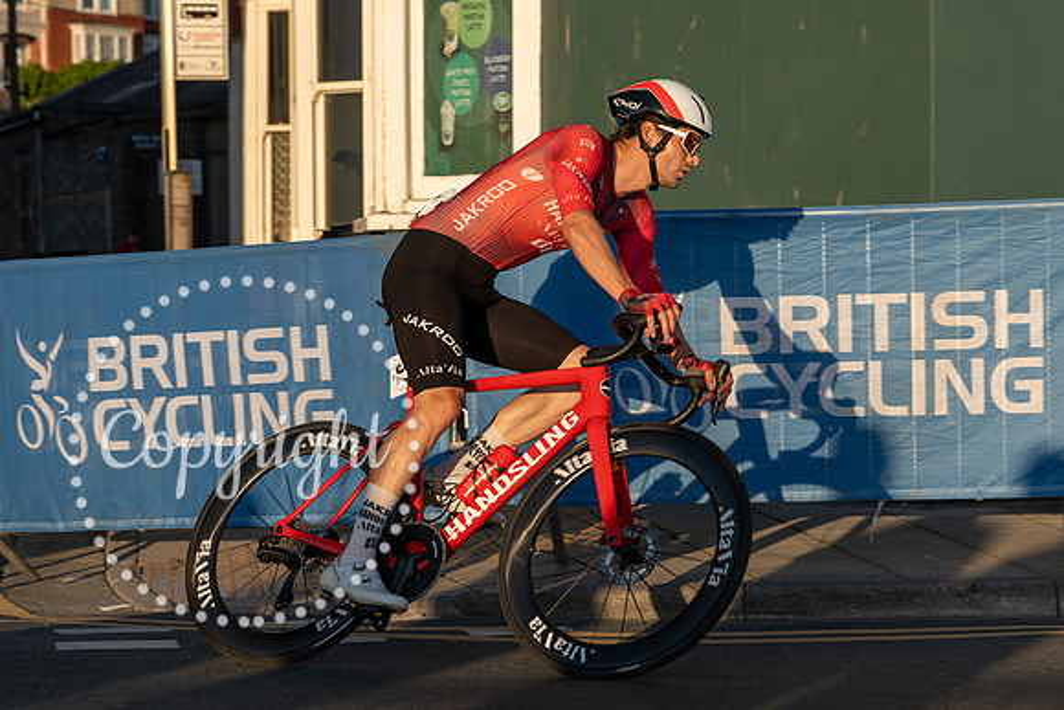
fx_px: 3088
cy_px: 330
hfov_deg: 19.5
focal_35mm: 104
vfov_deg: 13.1
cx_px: 639
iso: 160
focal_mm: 67
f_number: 4.5
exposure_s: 1/800
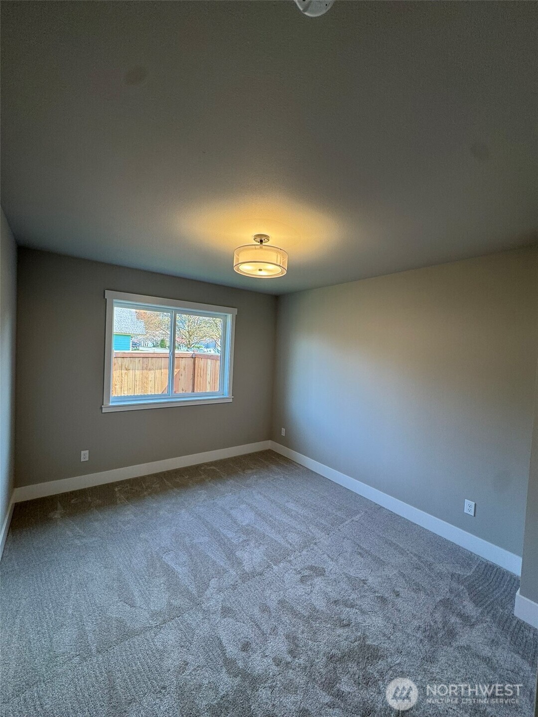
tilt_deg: -1.5
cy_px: 358
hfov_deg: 85.7
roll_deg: -2.3
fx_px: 290
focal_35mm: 14
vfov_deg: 102.1
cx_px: 269
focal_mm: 2.22
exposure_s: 1/120
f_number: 2.2
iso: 64
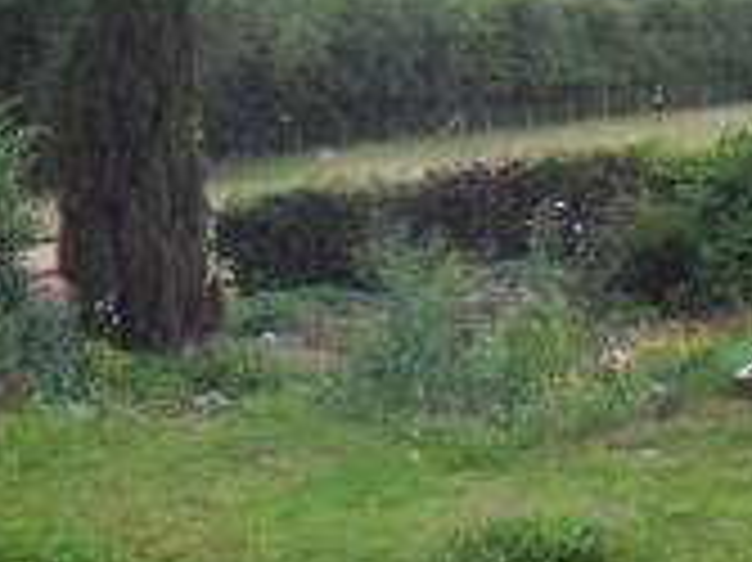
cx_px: 290
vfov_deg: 12.1
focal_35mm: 122
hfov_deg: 16.1
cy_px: 348
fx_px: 2648
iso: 100
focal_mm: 6.3
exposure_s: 1/180
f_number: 3.2
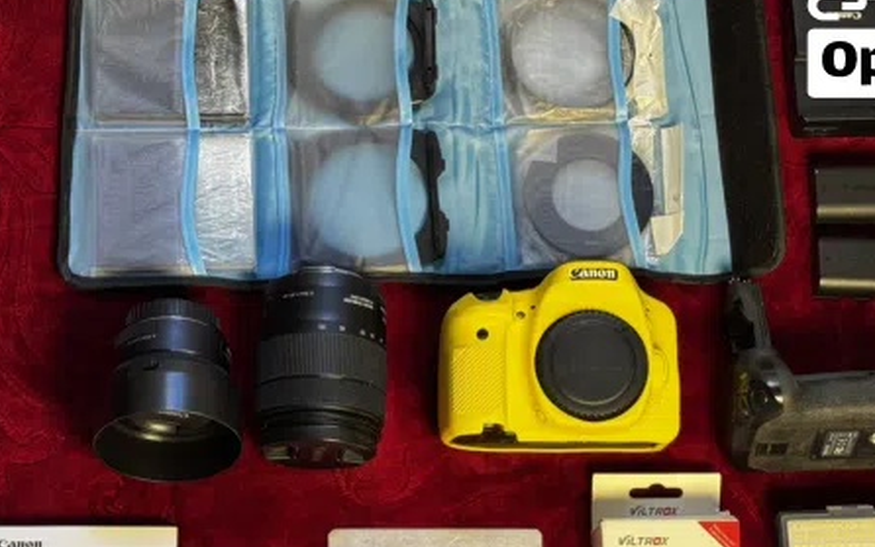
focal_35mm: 73
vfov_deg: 17.8
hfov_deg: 28.2
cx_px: 512
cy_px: 380
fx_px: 1741
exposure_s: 1/97
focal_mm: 6.76
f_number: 1.78
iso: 100
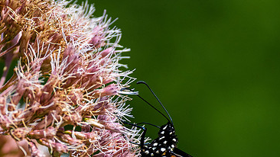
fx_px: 5384
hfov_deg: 3.0
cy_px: 165
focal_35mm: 725
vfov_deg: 1.7
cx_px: 144
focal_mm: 250
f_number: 8
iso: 400
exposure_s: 1/640
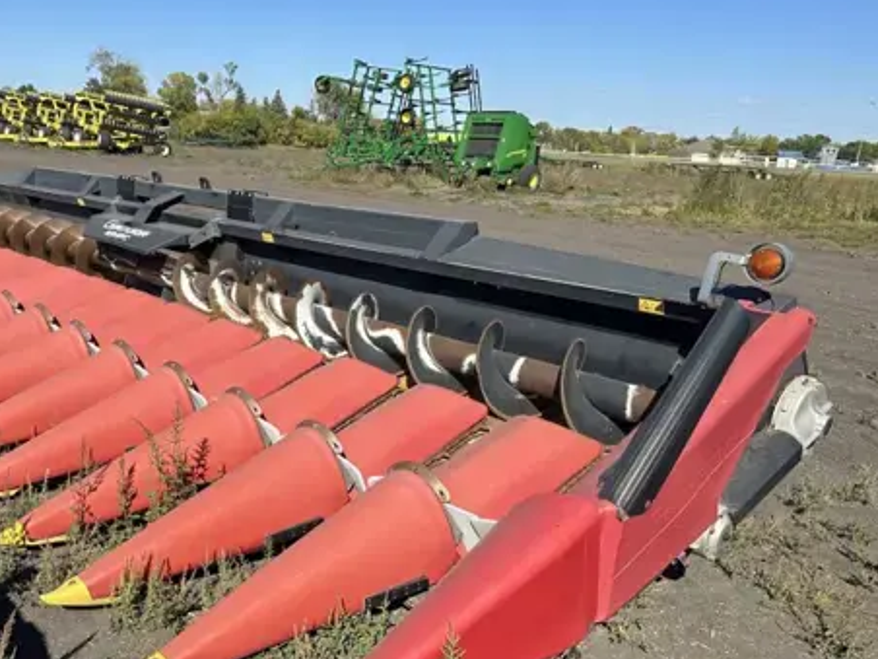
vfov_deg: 41.5
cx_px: 287
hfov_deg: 52.8
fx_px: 862
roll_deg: -2.9
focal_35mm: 34
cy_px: 414
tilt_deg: -15.4
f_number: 1.78
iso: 80
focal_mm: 6.86
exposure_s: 1/3861
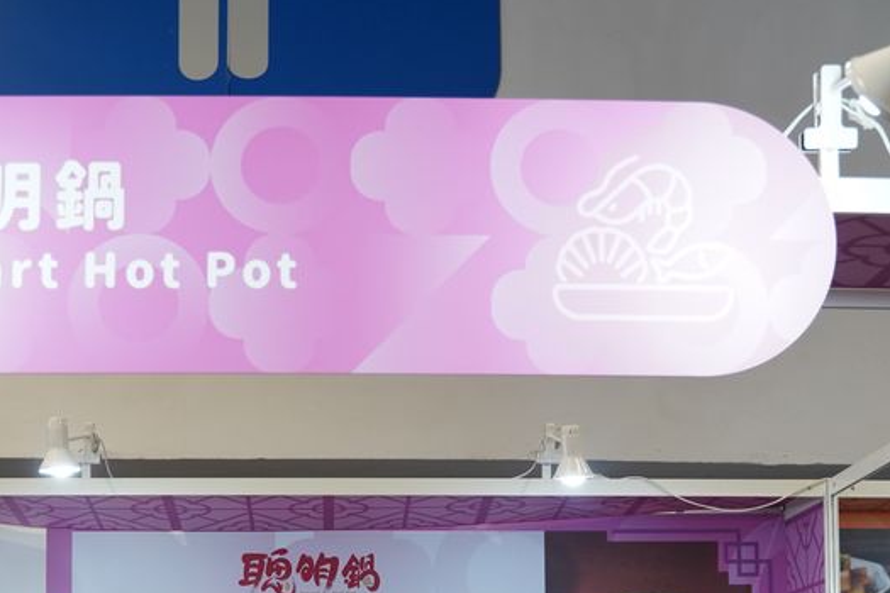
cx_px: 390
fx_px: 1582
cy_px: 668
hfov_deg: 31.4
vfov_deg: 20.2
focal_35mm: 64
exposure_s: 1/160
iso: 1600
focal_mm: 28
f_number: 3.2
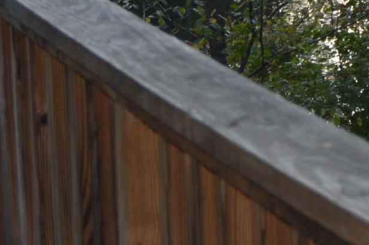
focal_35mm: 275
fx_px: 2815
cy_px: -189
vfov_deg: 4.9
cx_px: 617
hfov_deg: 7.3
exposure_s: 1/125
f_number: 5
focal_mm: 38
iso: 250
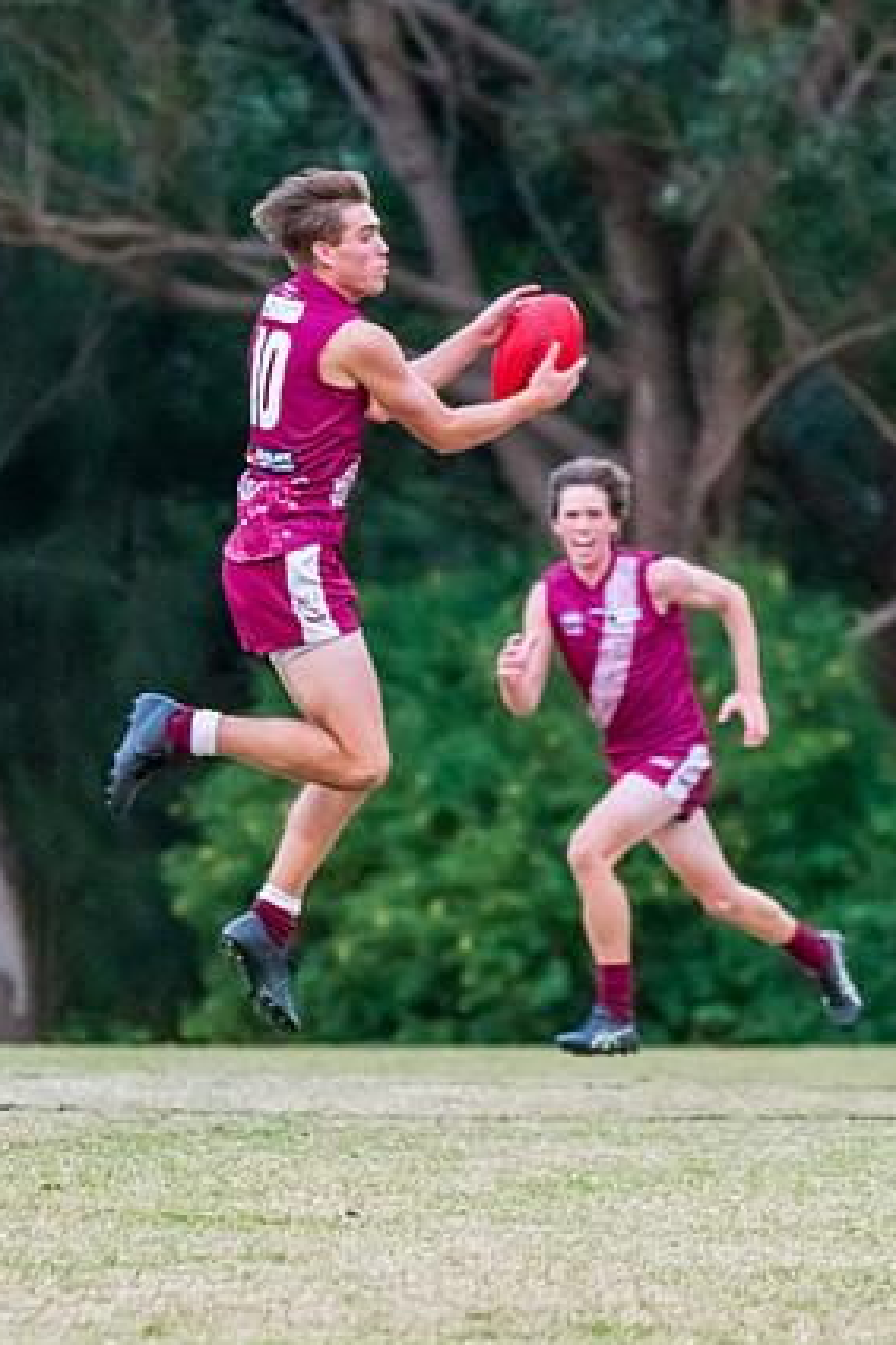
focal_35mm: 564
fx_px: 21072
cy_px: 550
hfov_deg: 2.4
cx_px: -59
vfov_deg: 3.7
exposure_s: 1/1000
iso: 3200
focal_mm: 240
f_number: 5.3
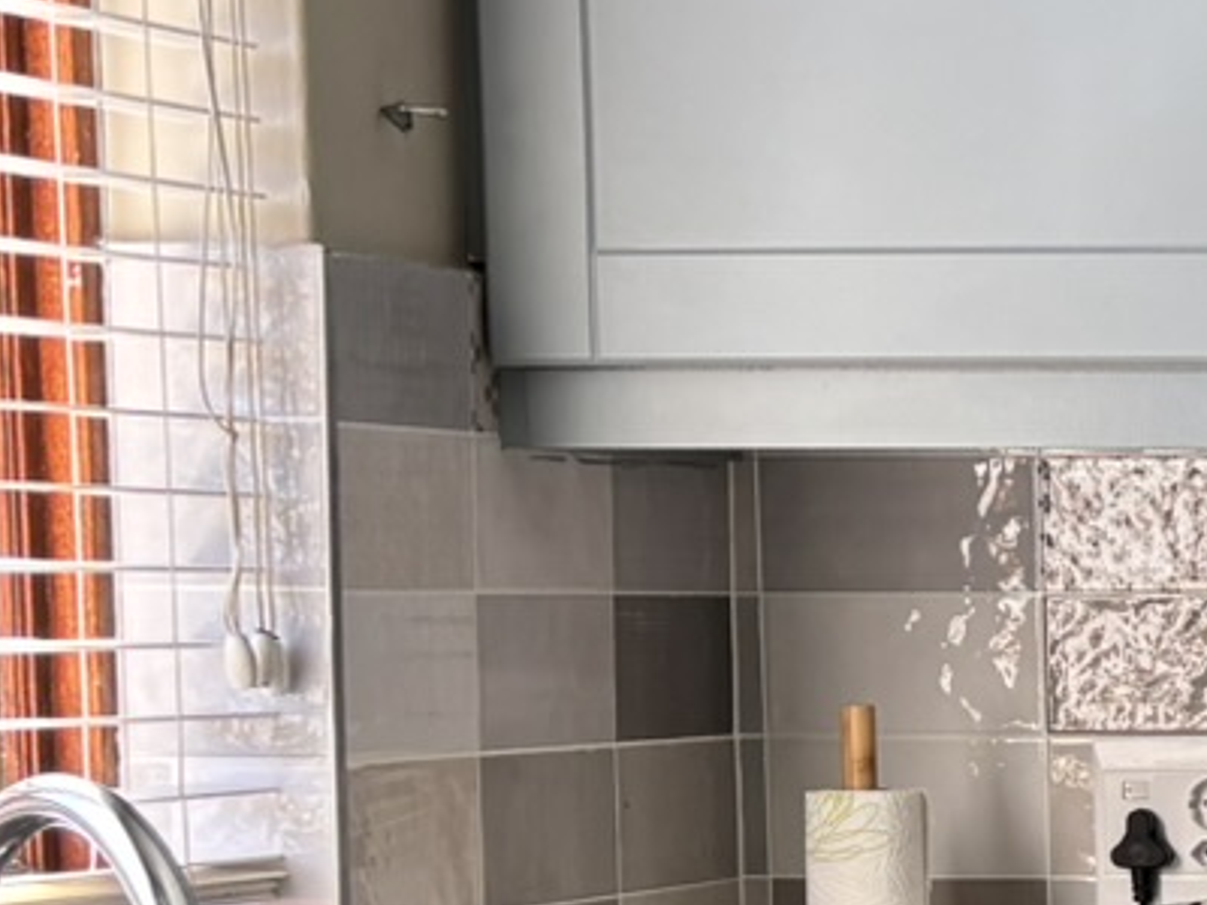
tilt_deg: -4.3
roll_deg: +0.1
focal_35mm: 133
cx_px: 2456
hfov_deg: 12.8
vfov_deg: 11.1
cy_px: 881
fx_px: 4637
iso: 50
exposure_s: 1/121
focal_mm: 5.96
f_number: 1.6
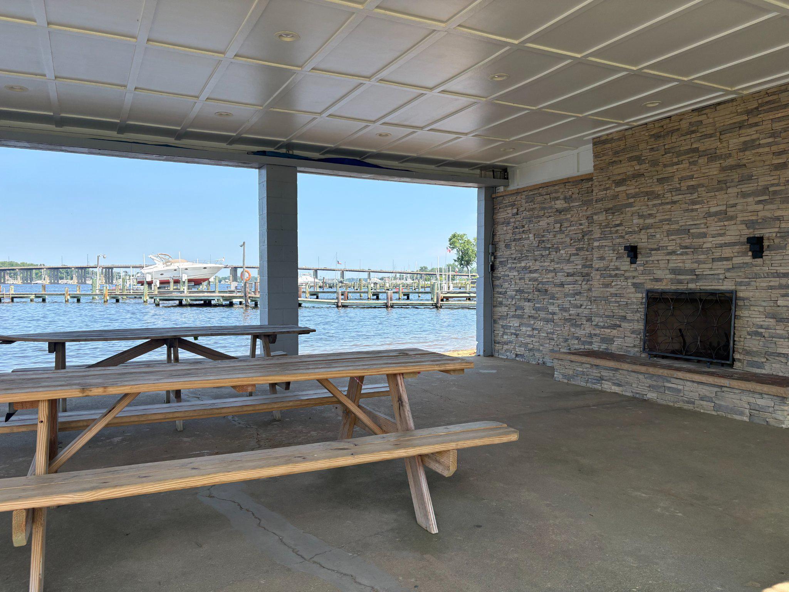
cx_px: 394
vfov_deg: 53.1
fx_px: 593
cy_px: 296
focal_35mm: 26
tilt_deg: -1.2
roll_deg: +0.1
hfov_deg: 67.3
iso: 50
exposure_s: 1/1451
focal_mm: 5.96
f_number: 1.6
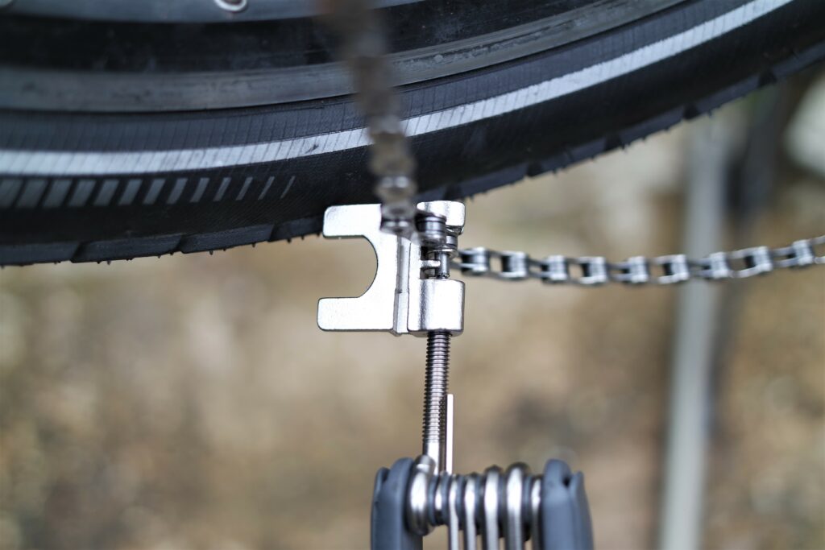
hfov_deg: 42.7
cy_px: 275
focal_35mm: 46
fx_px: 1054
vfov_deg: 29.3
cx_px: 412
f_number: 2
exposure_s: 1/160
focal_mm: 30
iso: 100
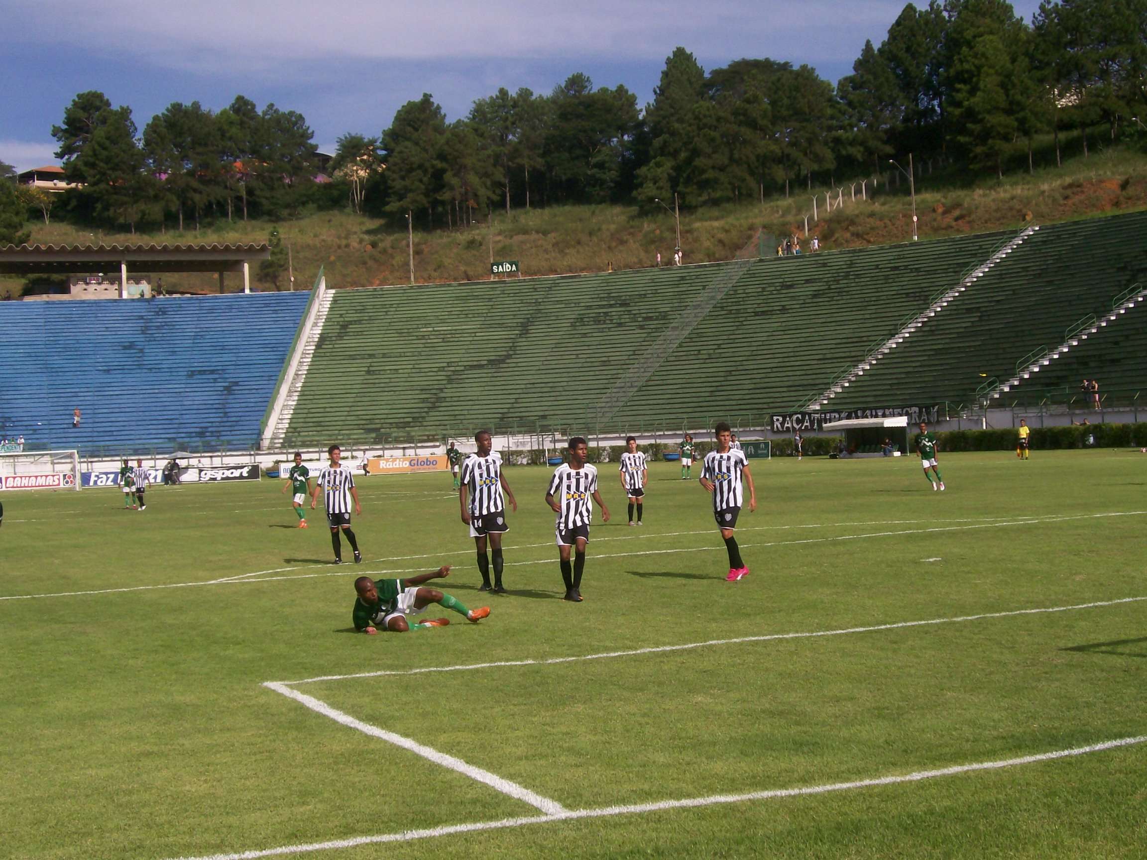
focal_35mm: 56
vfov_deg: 26.1
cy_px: 430
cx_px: 574
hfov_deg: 34.3
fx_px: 1856
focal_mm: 9.4
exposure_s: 1/653
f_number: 6
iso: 80
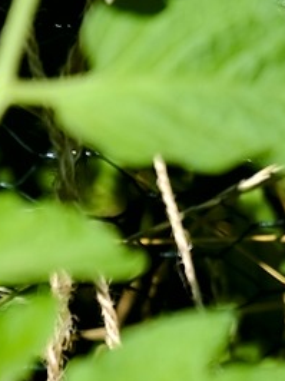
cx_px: 1030
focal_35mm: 414
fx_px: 4552
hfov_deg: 3.5
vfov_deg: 4.7
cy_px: 791
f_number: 6.4
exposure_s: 1/200
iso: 100
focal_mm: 70
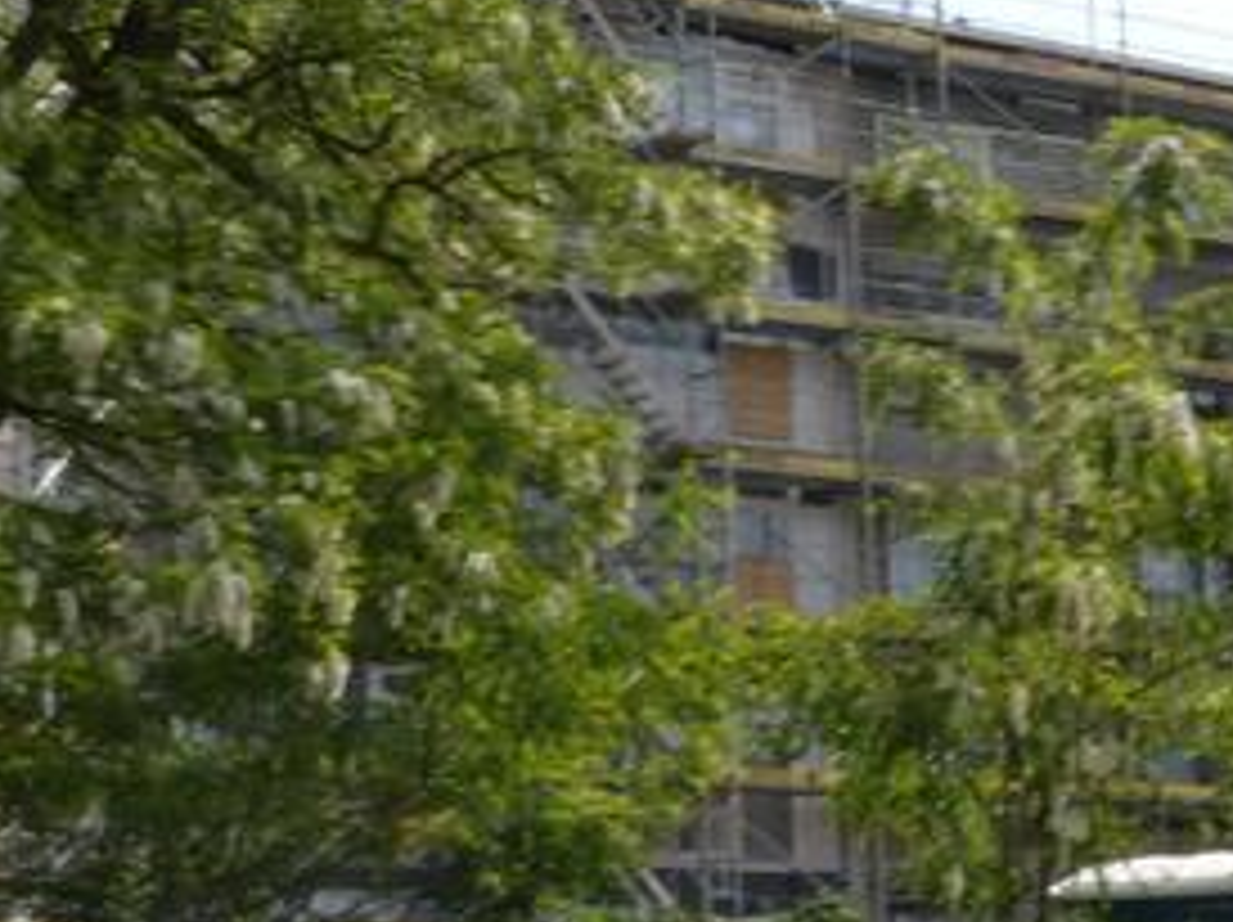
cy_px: 436
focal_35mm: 86
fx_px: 3061
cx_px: 680
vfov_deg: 17.1
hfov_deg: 22.8
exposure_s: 1/160
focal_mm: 4.1
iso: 80
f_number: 8
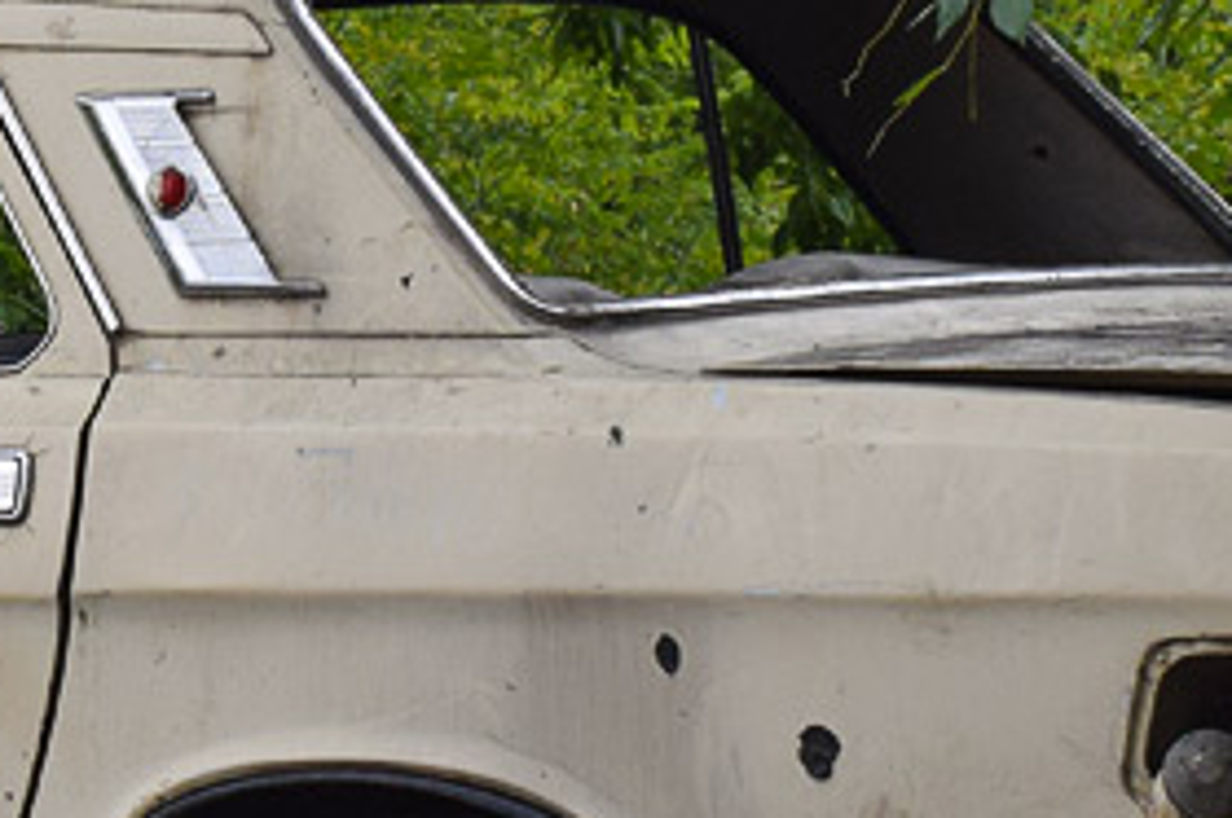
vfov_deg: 6.6
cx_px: 4
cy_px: 273
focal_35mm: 206
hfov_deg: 9.9
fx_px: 7041
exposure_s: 1/250
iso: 400
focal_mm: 32
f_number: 7.1
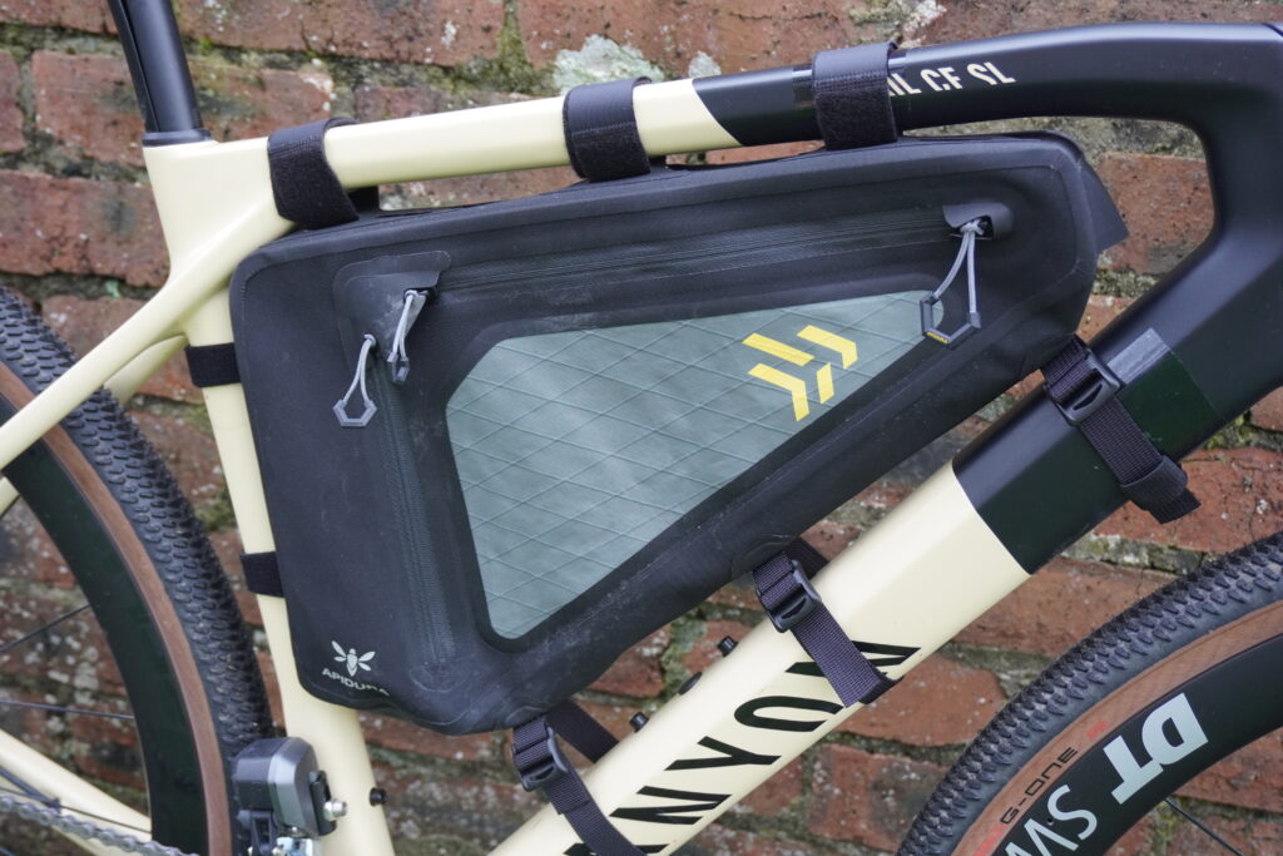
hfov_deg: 47.9
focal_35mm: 40
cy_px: 428
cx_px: 642
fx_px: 1443
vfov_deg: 33.0
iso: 1000
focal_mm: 27
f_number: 4.5
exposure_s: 1/160
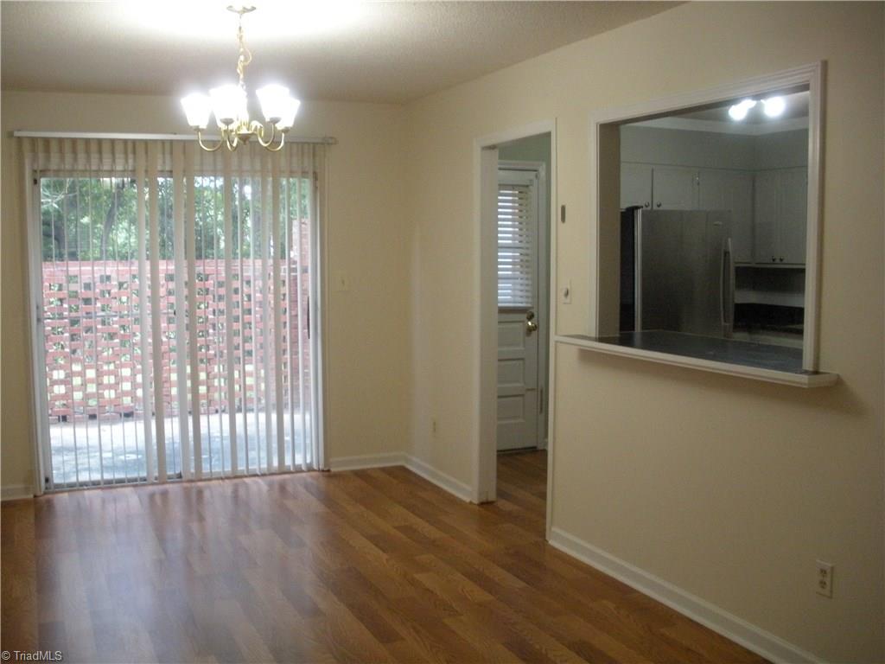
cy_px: 332
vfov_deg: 39.7
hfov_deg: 51.4
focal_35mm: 36
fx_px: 920
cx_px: 442
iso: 400
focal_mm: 6.3
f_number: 3.5
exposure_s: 1/57.7
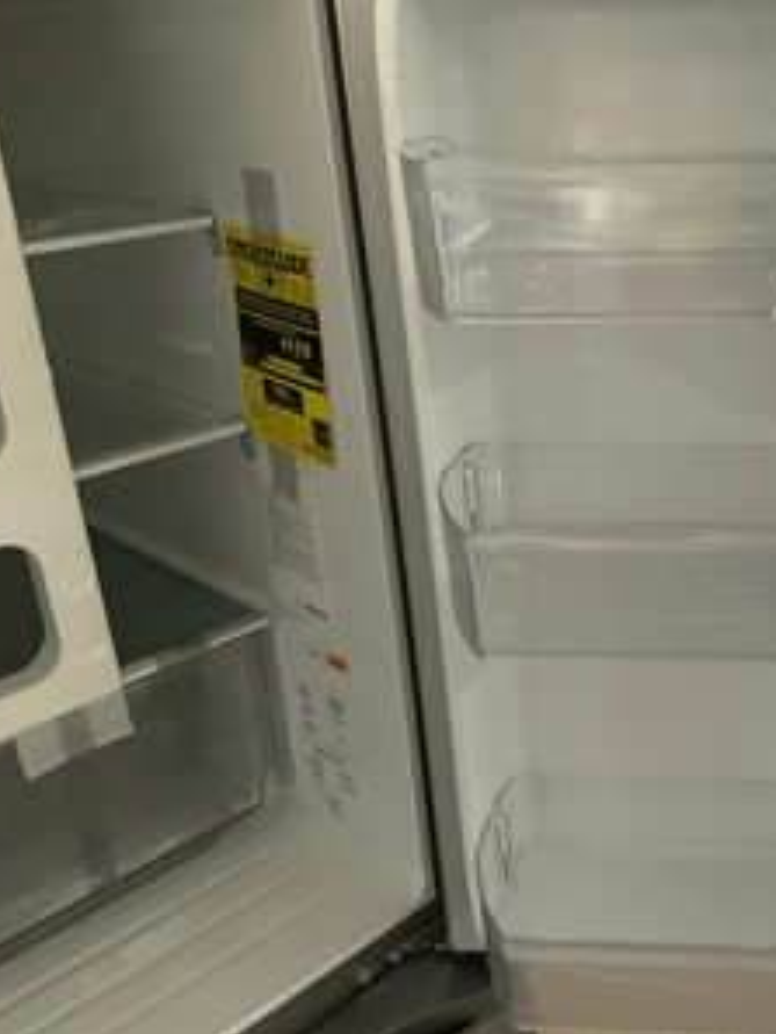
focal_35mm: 39
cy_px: 519
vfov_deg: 47.8
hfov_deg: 35.2
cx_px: 658
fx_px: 1165
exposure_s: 1/60
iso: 64
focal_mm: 3
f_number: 1.8
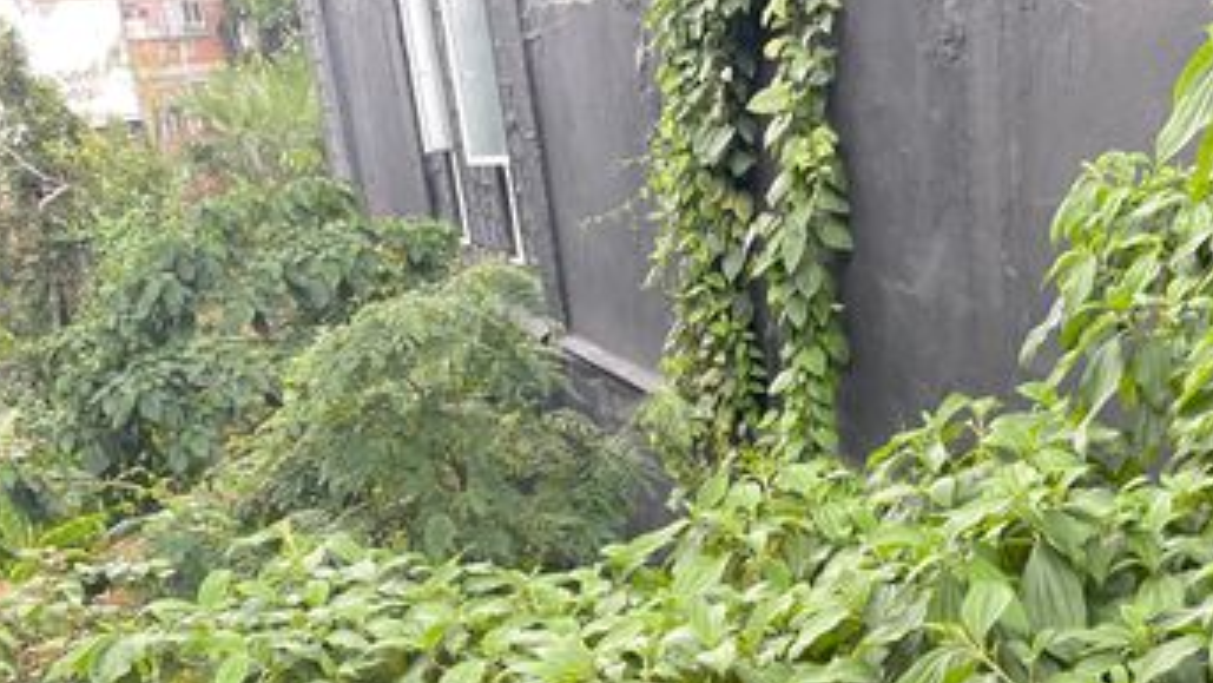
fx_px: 1705
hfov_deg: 37.8
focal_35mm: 53
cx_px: 964
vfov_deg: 20.8
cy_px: 867
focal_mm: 5.1
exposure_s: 1/121
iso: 80
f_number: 1.6
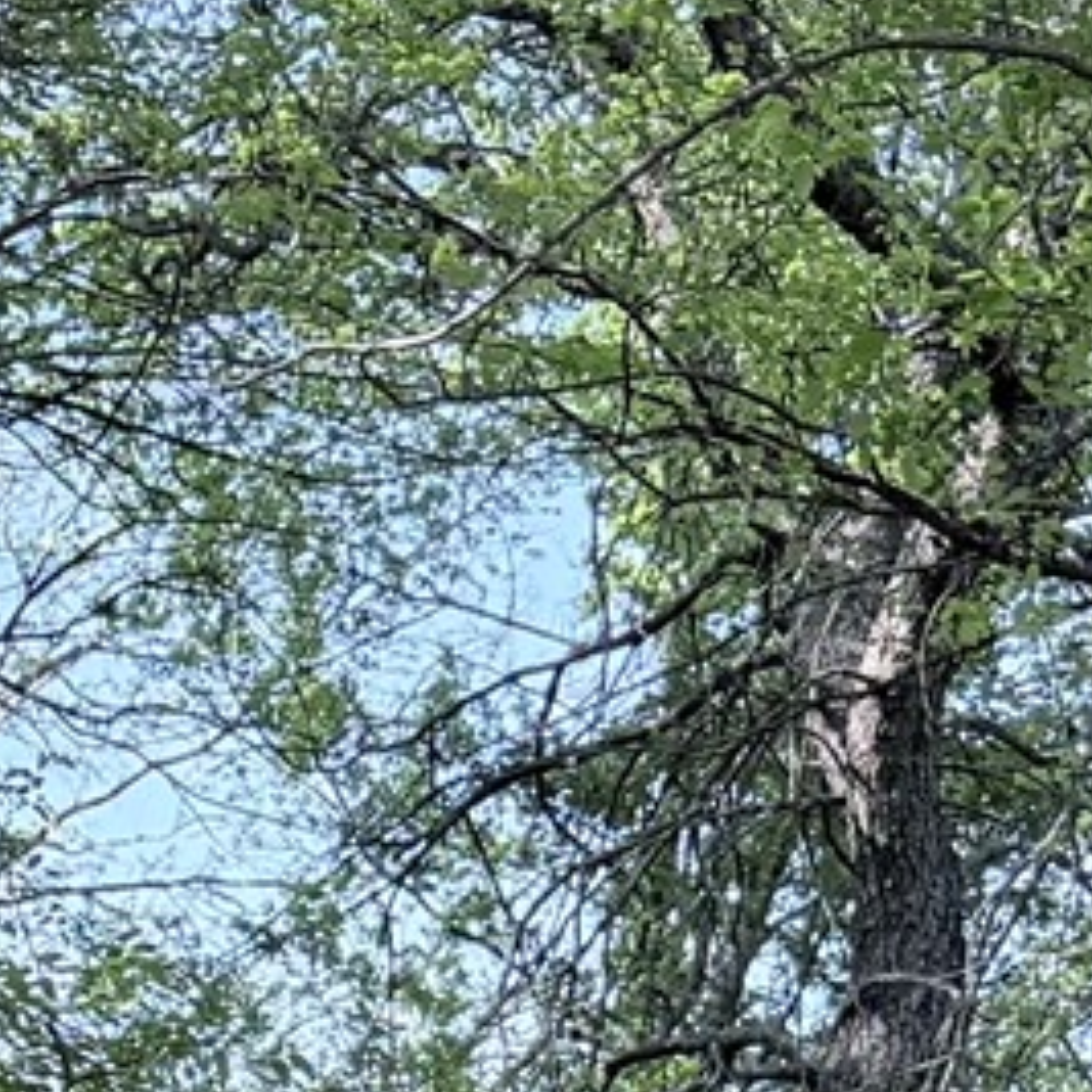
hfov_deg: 10.3
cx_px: -609
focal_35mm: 163
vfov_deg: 9.6
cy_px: 2503
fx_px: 5818
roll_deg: +2.1
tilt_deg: -2.8
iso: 80
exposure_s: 1/742
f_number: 1.78
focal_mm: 6.76
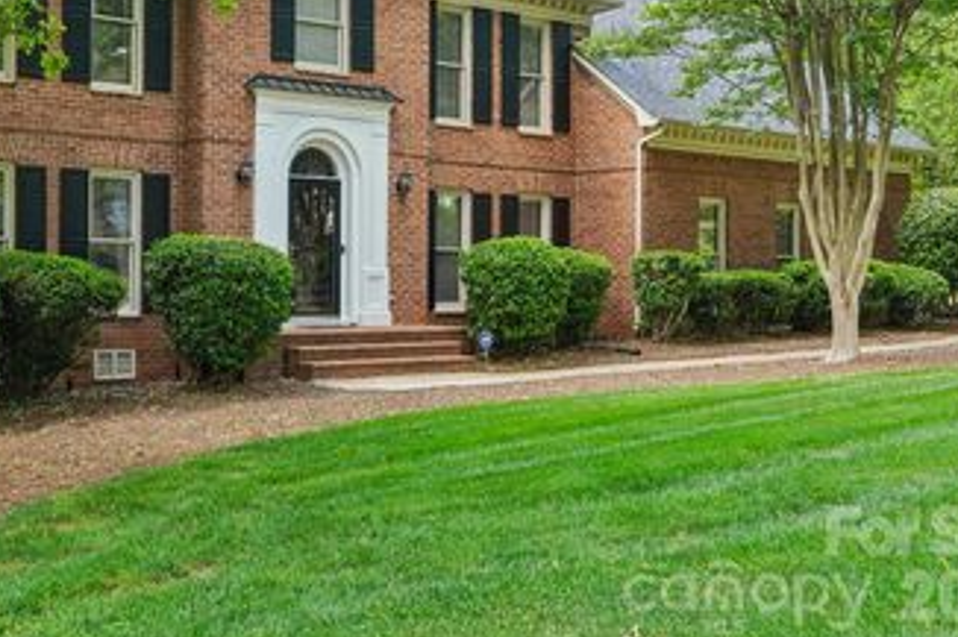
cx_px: 320
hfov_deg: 42.2
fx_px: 1223
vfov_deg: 28.8
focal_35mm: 46
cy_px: 157
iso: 400
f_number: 8
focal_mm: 20
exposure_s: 1/20
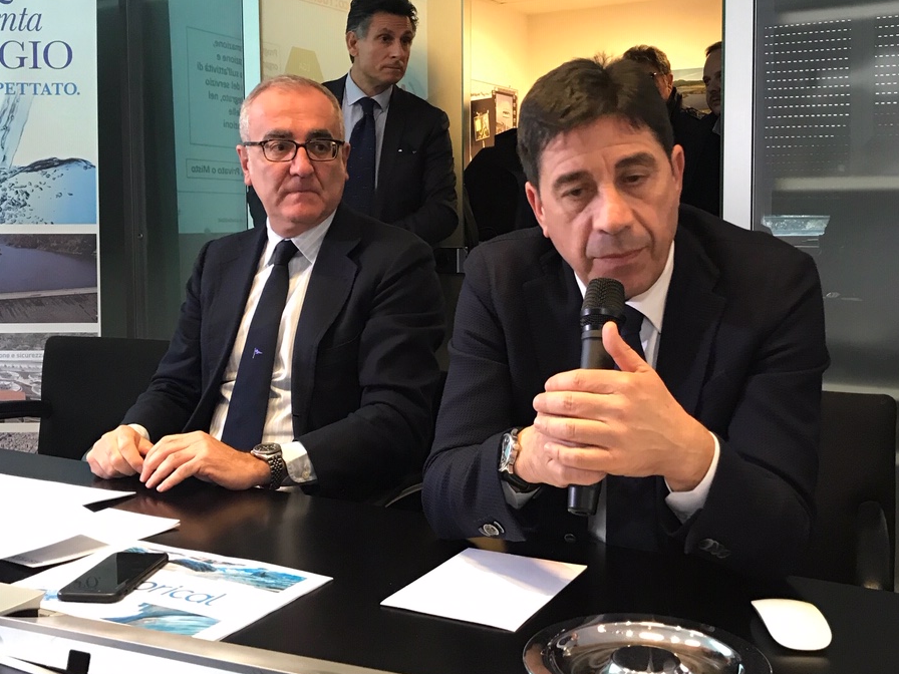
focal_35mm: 40
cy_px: 296
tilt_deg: -2.6
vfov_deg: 35.9
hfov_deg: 46.8
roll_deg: +0.0
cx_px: 443
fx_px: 1039
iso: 80
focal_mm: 3.99
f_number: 1.8
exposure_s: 1/17
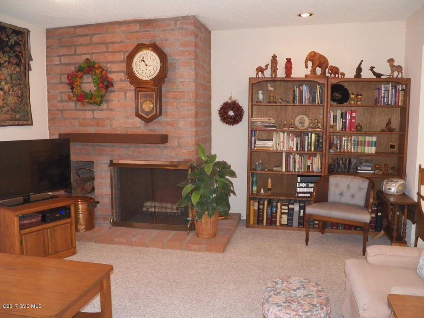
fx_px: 380
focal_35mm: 31
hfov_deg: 58.4
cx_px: 212
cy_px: 159
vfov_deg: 45.4
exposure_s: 1/30
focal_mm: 5.5
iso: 400
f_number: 2.8
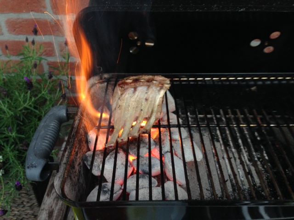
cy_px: 110
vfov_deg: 42.9
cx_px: 147
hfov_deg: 55.4
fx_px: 280
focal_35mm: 33
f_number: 2.4
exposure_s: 1/20
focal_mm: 4.12
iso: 125
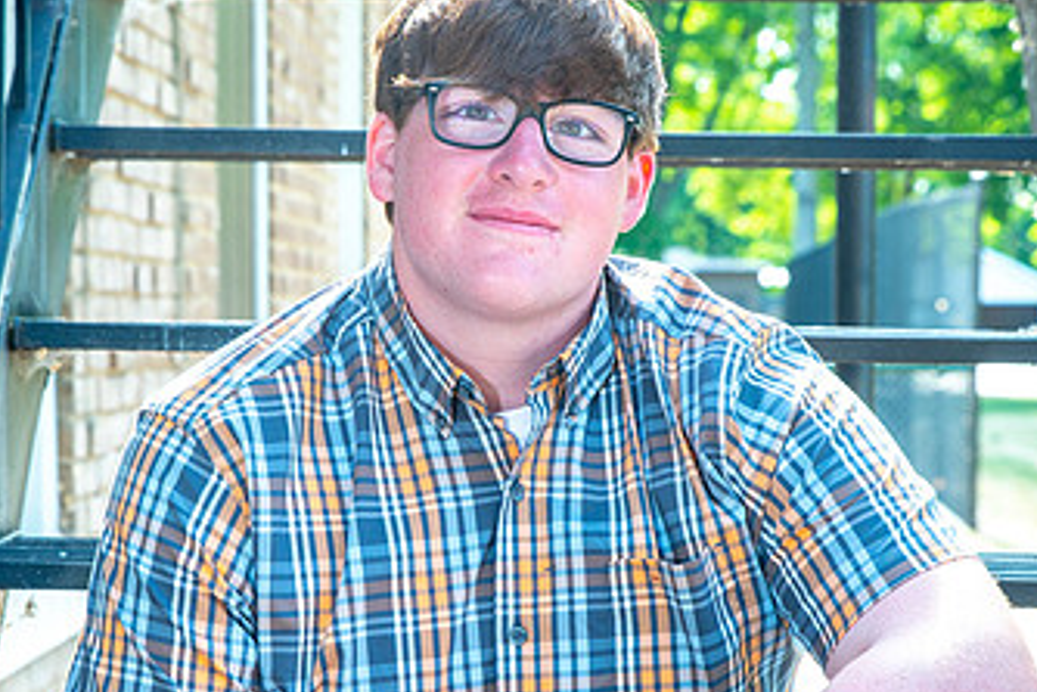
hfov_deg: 18.1
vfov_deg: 12.1
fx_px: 3256
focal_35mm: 113
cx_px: 469
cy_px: 445
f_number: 7.1
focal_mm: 65
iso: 320
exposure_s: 1/100
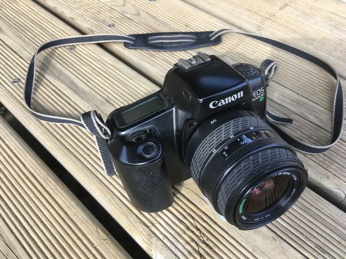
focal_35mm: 29
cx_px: 173
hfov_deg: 61.7
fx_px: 290
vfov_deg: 48.2
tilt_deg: -54.5
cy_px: 130
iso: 25
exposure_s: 1/167
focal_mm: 4.15
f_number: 2.2
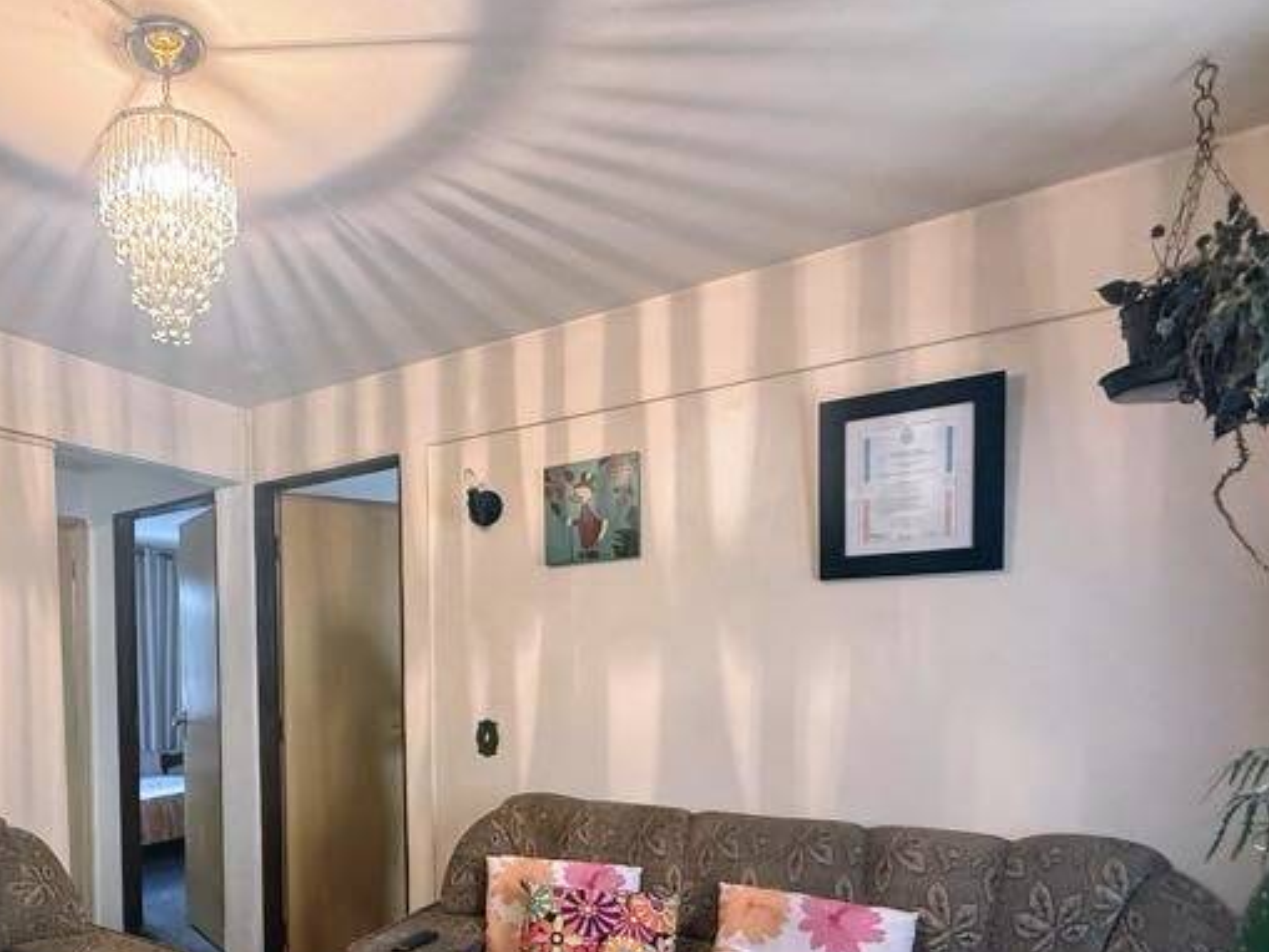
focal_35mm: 23
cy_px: 689
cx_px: 337
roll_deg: +0.9
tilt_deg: -0.8
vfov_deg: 56.6
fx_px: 843
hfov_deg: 69.6
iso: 250
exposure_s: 1/60
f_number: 2.2
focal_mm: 2.22
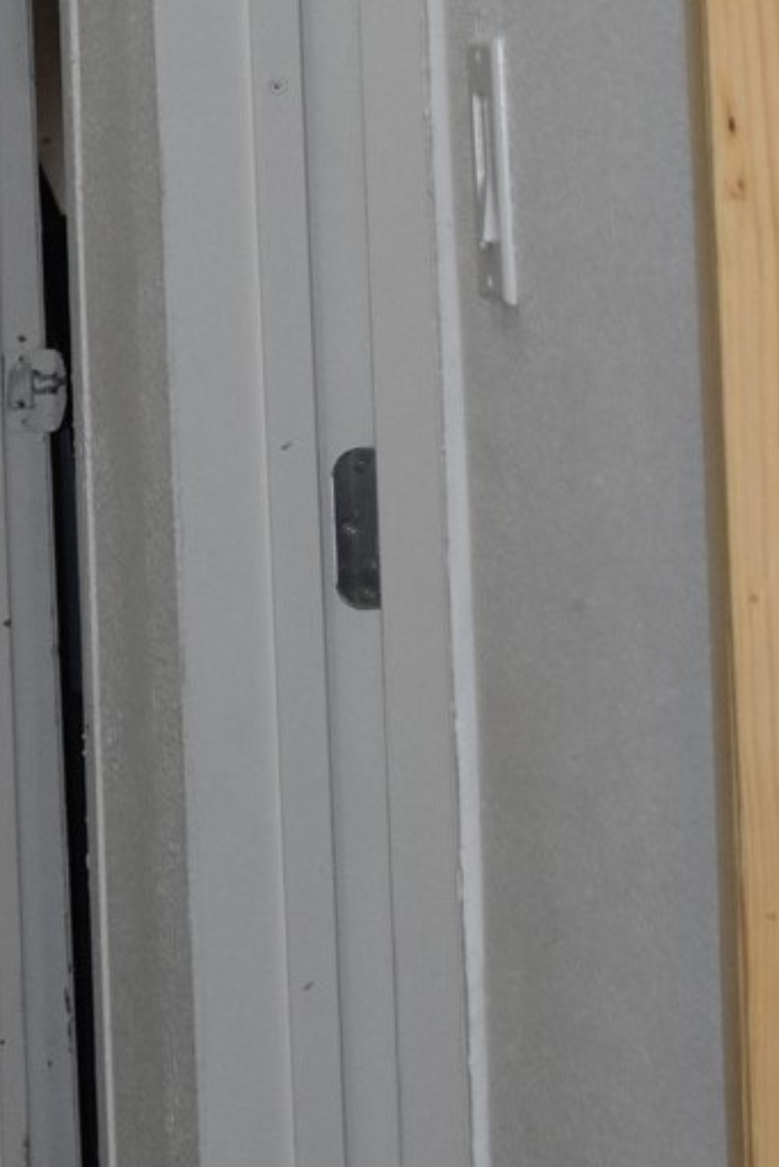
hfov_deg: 6.3
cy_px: 119
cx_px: -591
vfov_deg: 9.5
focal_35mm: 215
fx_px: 6973
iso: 1100
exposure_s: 1/125
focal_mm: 36
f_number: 5
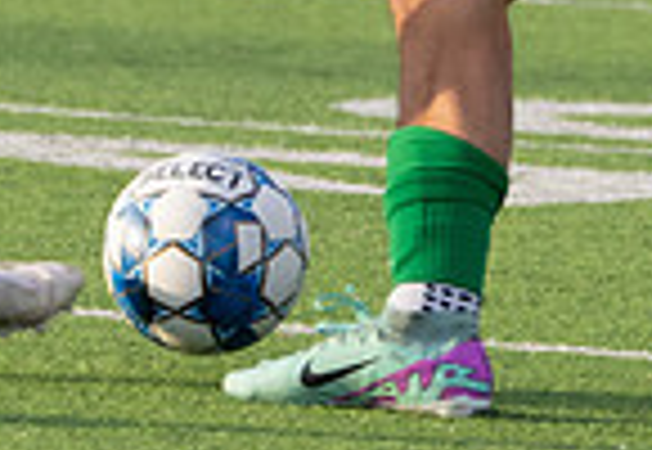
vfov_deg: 1.1
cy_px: -288
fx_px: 22551
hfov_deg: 1.7
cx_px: 771
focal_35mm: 1232
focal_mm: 218
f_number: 5.6
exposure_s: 1/1250
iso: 1000
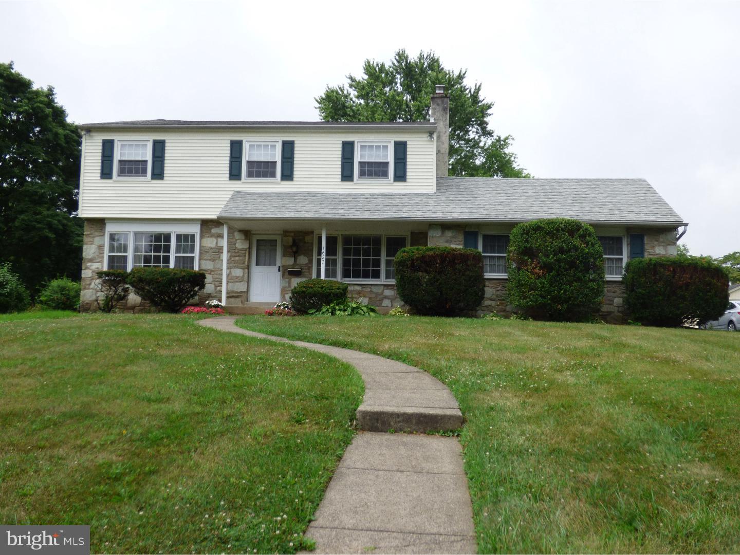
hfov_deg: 60.0
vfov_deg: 46.8
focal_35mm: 30
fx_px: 641
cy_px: 278
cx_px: 370
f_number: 3.3
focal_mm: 5.29
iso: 100
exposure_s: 1/1000
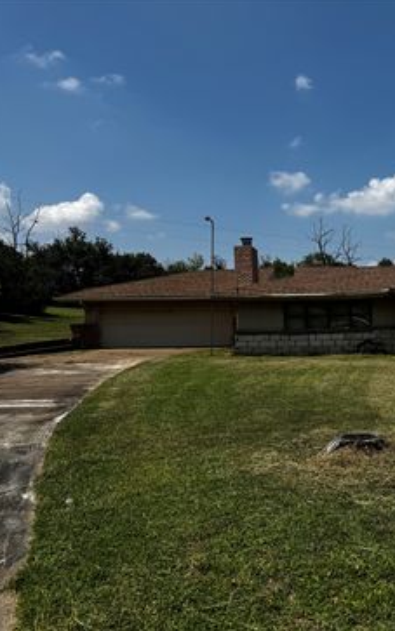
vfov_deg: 55.3
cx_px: 423
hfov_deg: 32.4
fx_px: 603
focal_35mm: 35
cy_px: 319
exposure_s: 1/5348
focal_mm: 6.76
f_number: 1.78
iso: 80
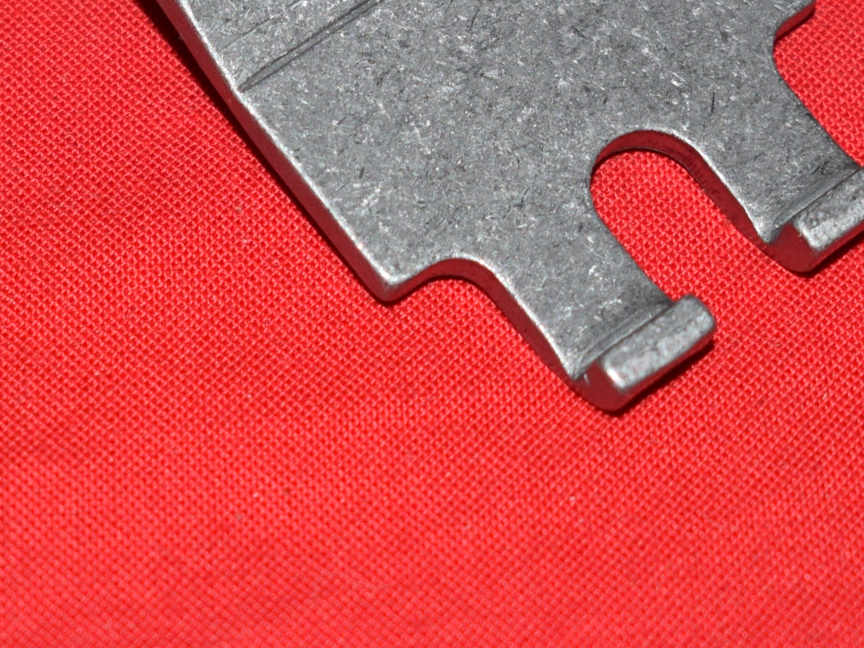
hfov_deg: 10.9
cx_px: 339
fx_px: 4526
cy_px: -39
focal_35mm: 181
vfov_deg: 8.1
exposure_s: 1/200
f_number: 5.6
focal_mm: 45
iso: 400
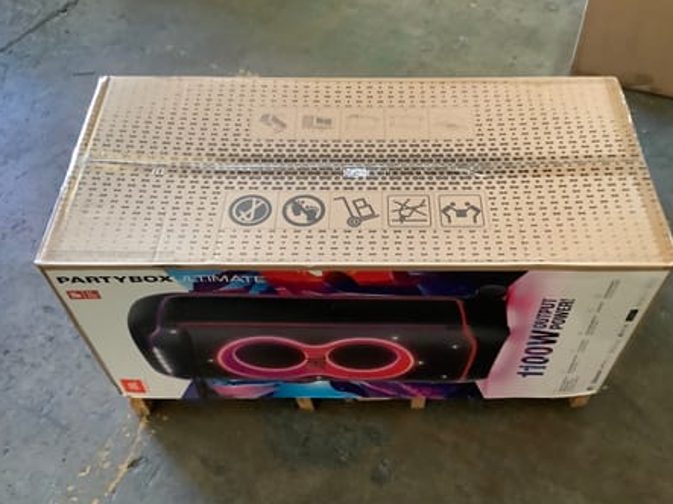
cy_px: 269
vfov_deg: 40.7
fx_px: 680
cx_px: 374
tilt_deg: -49.2
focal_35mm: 35
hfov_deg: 52.5
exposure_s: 1/25
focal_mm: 3.3
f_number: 2.4
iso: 400
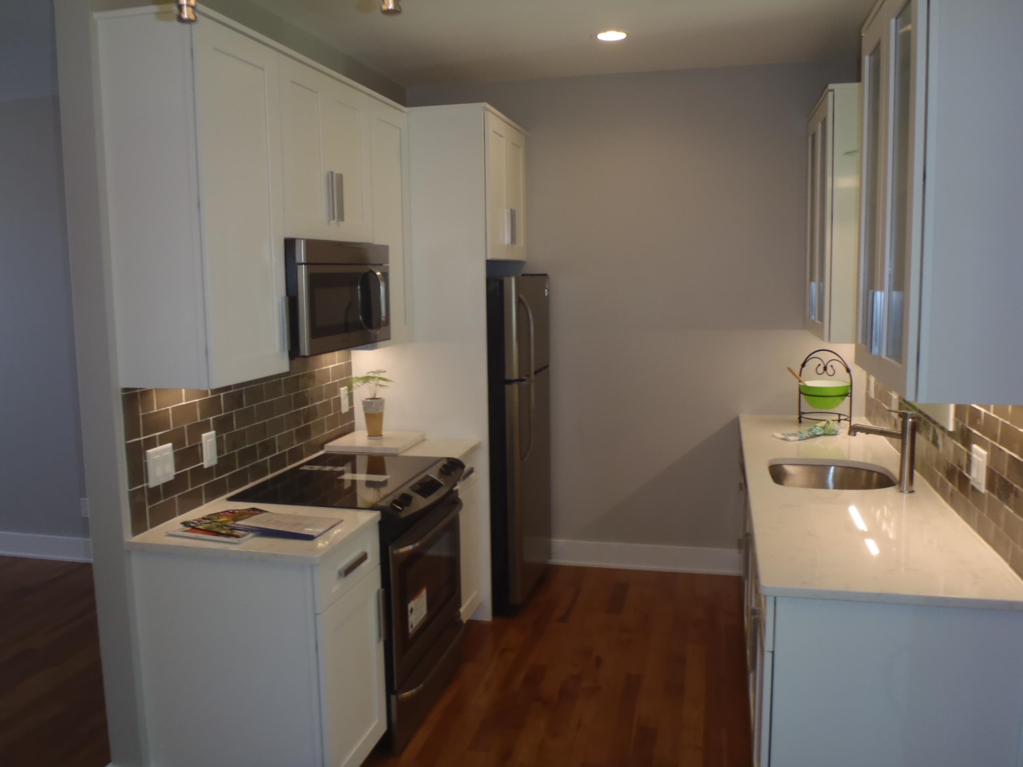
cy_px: 384
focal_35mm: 28
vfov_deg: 49.7
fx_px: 827
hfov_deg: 63.4
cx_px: 512
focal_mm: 5
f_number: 3.9
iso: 100
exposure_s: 1/30
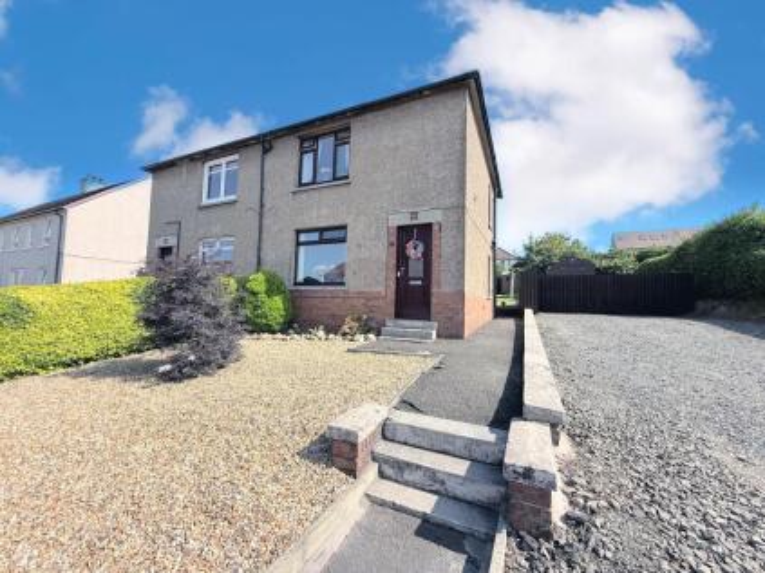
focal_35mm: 14
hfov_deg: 102.1
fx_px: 309
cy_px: 286
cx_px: 382
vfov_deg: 85.6
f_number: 2.2
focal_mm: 2.22
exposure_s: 1/1145
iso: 50
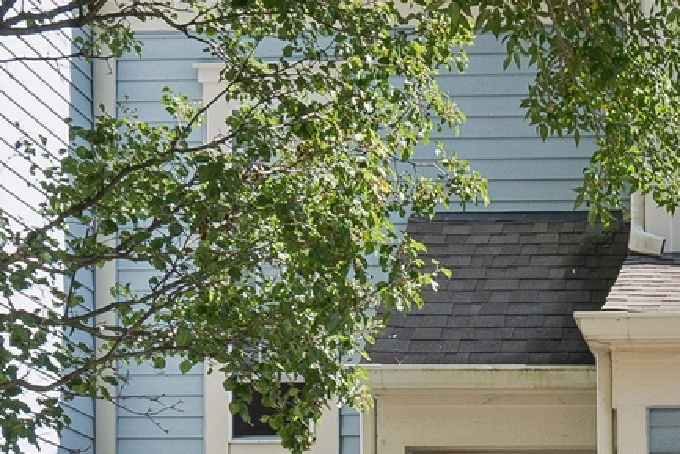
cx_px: 746
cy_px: 297
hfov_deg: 19.4
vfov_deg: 13.5
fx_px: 1908
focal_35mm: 101
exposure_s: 1/200
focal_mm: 18
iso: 250
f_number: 8
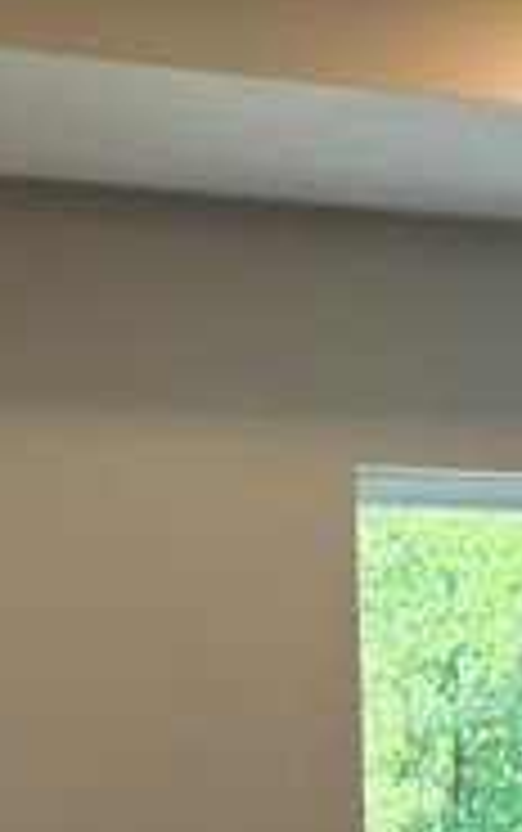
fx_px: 3066
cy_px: 1507
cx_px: 459
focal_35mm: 135
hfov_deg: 9.7
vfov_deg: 13.8
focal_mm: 5.4
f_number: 1.8
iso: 50
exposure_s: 1/120
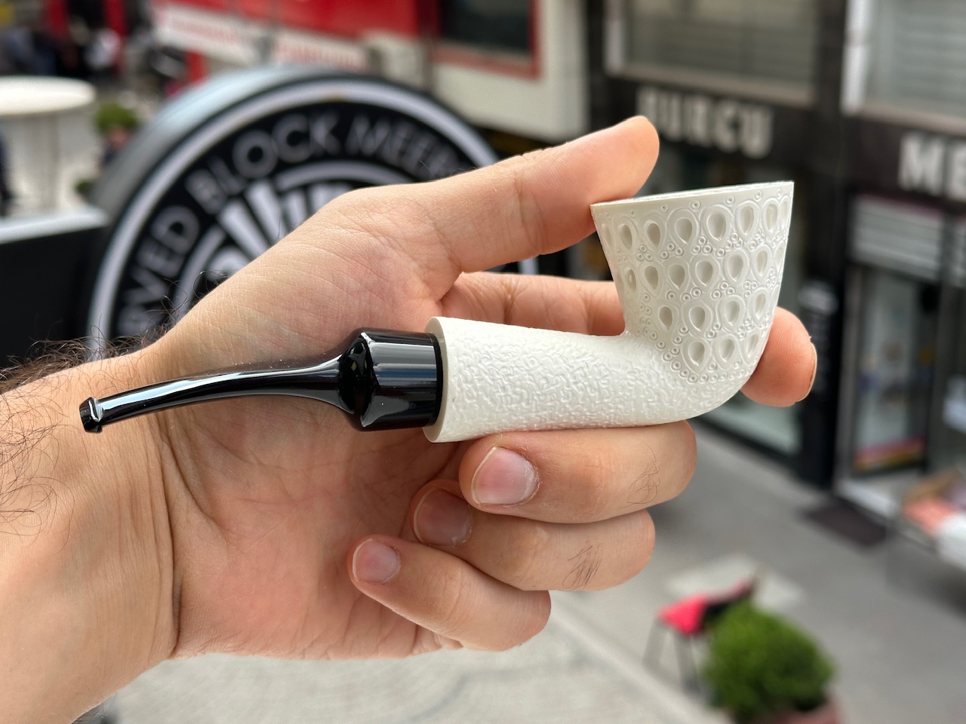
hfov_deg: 39.7
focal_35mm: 48
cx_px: 483
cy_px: 362
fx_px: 1339
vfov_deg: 30.3
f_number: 1.78
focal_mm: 6.86
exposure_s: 1/830
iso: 64
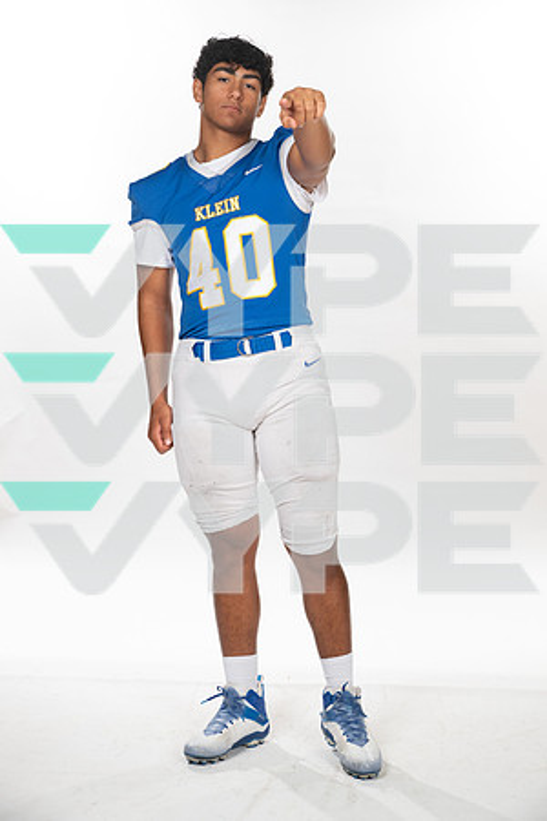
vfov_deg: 33.4
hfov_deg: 22.6
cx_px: 274
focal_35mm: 60
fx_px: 1367
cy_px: 410
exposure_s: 1/320
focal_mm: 60
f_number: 7.1
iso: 800
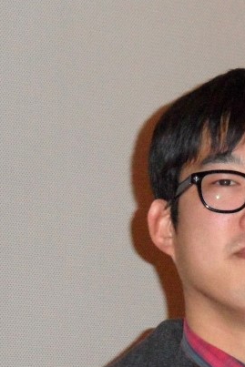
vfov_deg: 8.8
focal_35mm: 232
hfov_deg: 5.9
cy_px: 306
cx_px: 278
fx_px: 2366
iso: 640
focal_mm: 16.3
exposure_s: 1/45
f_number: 4.4
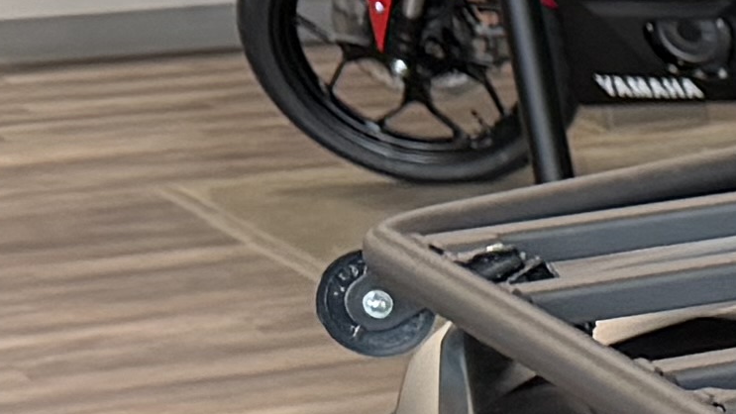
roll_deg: -0.5
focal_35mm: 201
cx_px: 2611
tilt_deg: -22.7
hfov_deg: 8.1
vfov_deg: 5.8
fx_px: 3923
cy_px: 1066
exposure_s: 1/60
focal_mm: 6.76
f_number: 1.78
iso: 125
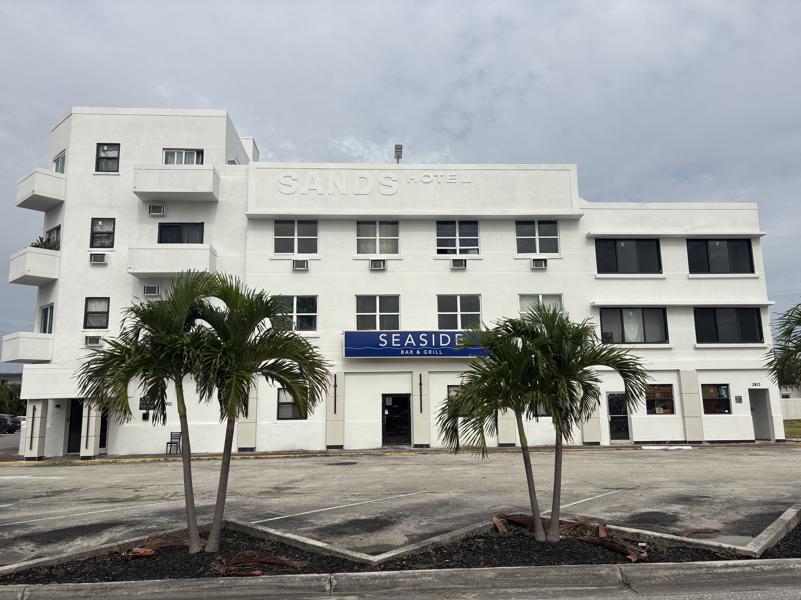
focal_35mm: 26
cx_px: 400
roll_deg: +3.1
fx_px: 602
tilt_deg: +8.1
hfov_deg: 67.3
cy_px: 300
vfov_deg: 53.1
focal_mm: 5.96
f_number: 1.6
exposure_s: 1/6993
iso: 50
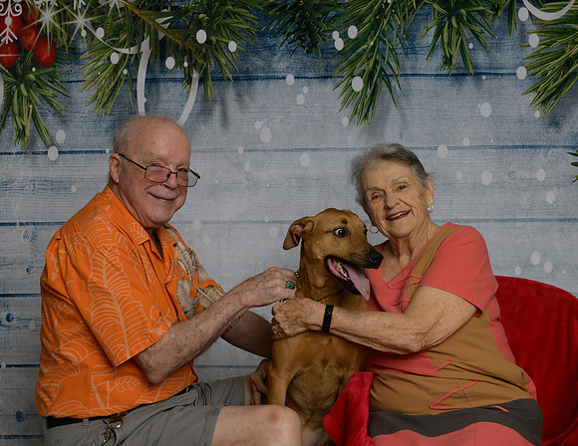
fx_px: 936
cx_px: 293
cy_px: 260
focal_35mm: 55
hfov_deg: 34.3
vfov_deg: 26.8
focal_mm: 40
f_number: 10
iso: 400
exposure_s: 1/160
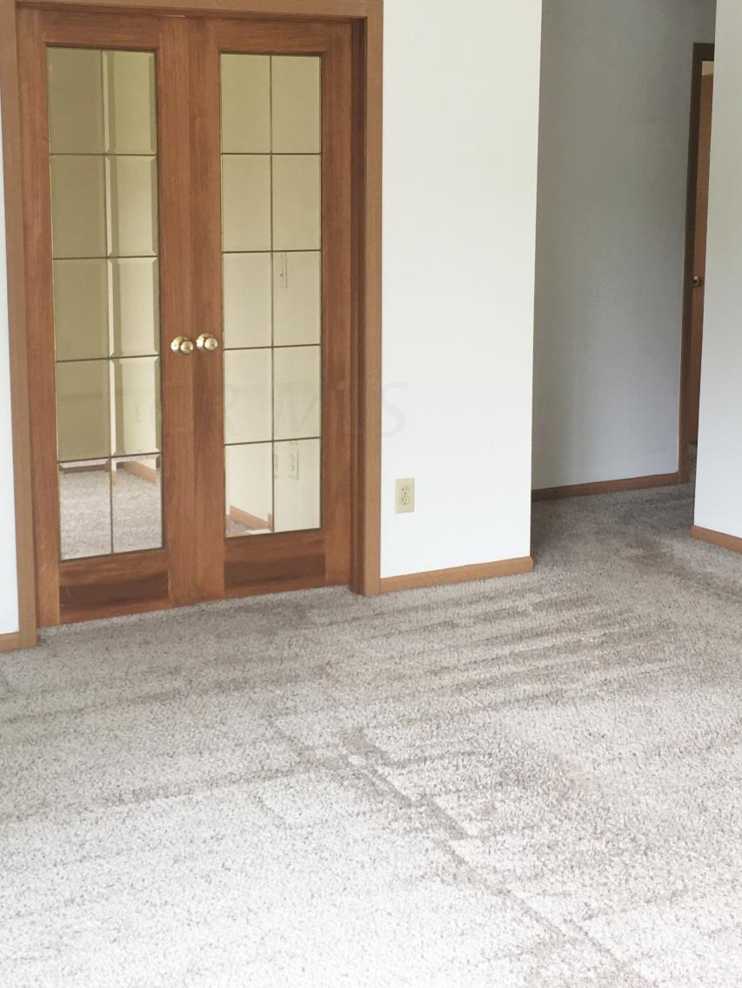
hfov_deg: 28.5
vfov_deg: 37.4
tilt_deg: -6.7
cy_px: 408
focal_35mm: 51
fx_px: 1457
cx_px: 277
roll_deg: +1.0
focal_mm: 4.15
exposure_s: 1/30
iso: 25
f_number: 2.2
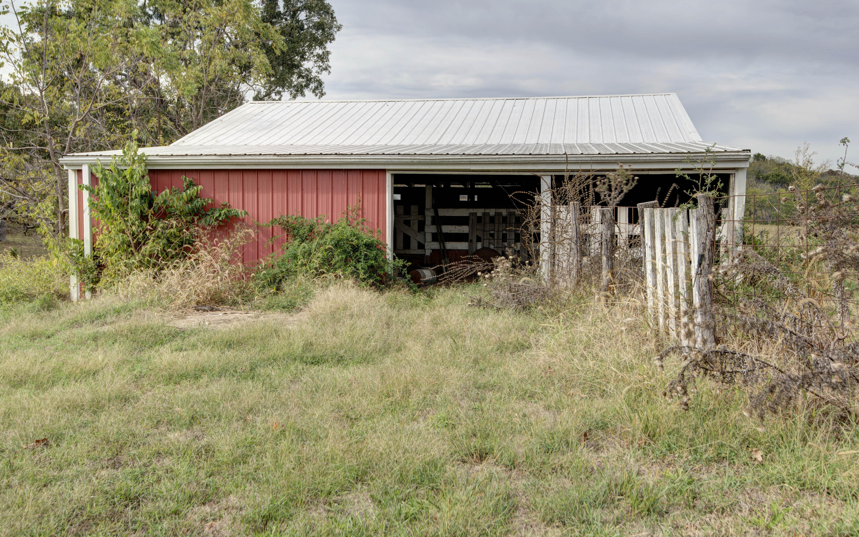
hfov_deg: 58.1
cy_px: 250
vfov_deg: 38.3
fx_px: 773
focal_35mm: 33
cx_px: 432
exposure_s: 1/180
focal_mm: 32
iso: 100
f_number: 6.7
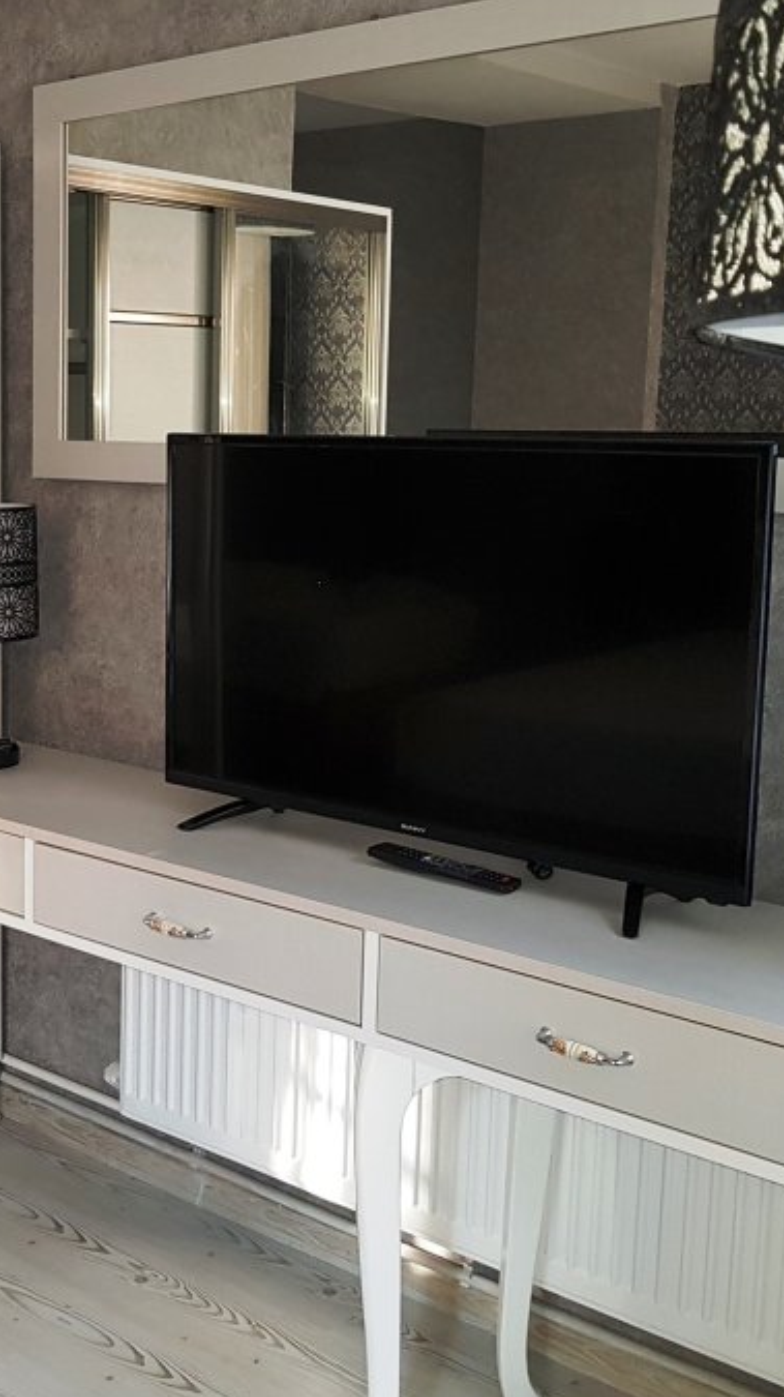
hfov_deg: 27.0
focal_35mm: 43
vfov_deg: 47.4
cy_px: 675
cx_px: 118
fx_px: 1591
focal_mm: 4.2
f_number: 1.7
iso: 125
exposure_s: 1/33
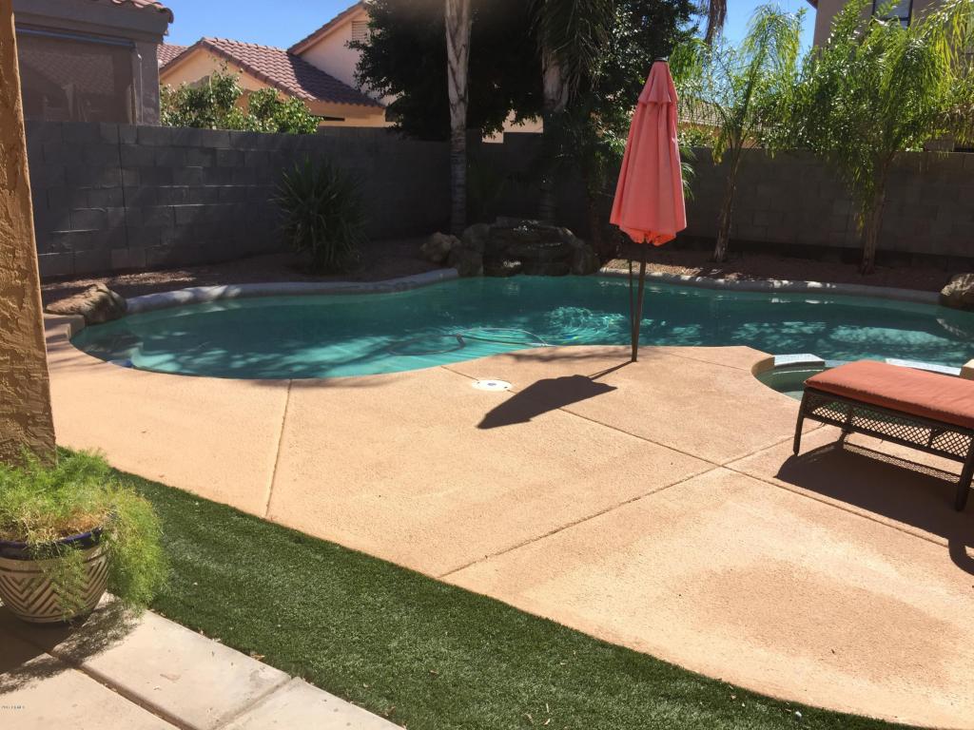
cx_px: 487
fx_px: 816
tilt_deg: -14.3
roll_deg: -1.4
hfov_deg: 61.7
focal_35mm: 29
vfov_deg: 48.2
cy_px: 365
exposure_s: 1/1236
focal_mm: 4.15
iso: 32
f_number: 2.2
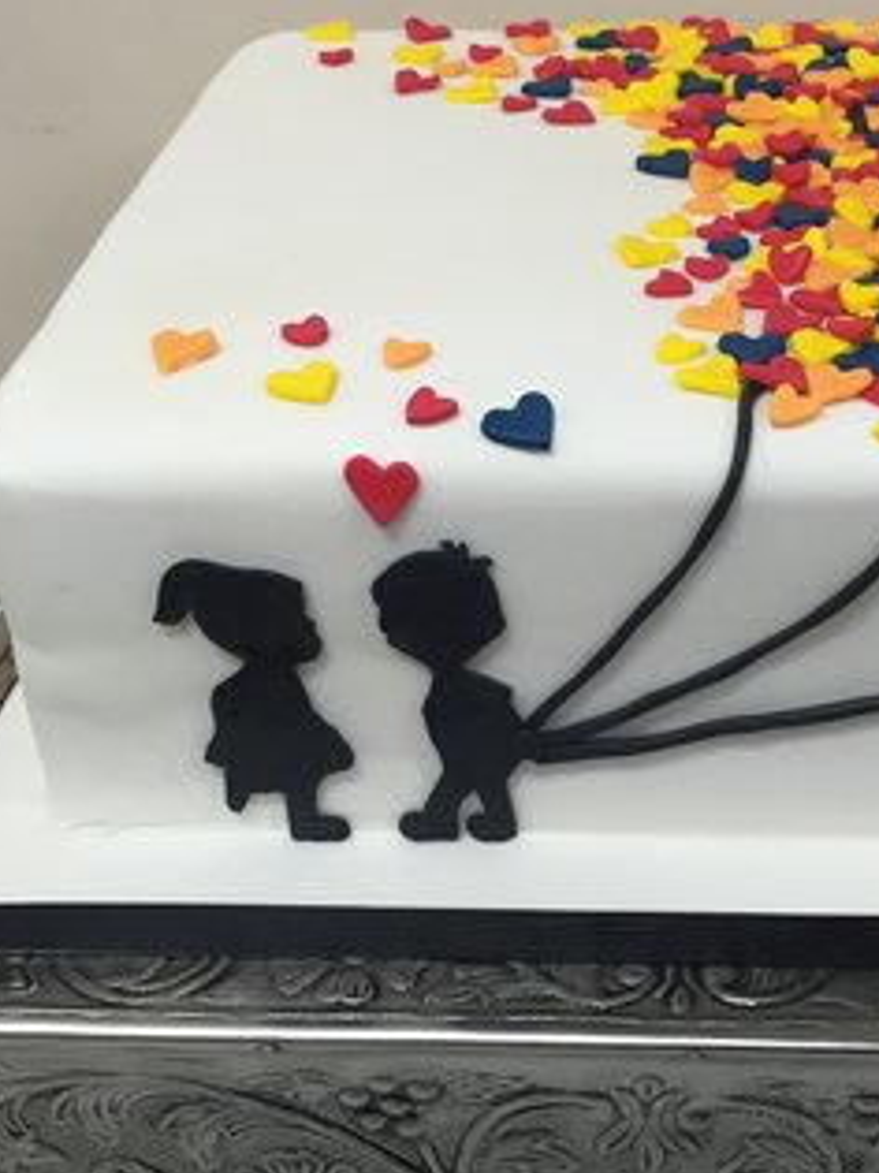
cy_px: 581
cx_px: 685
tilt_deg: -29.7
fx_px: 1999
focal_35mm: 59
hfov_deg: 24.5
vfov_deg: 32.7
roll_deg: -0.6
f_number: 2.2
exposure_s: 1/33
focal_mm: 4.15
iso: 50
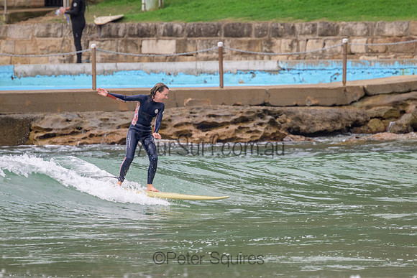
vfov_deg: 1.6
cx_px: 196
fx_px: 9884
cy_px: 131
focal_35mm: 853
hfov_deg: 2.4
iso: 1800
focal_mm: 800
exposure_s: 1/1250
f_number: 11
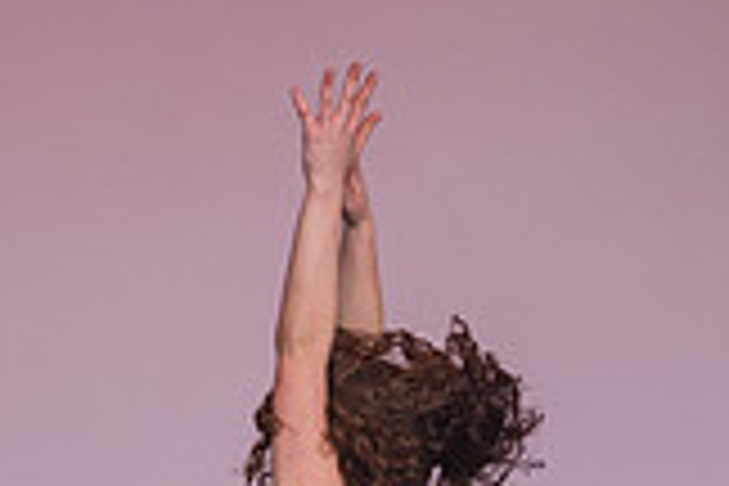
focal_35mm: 306
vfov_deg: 4.4
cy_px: 882
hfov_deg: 6.7
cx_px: 261
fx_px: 6196
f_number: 2.8
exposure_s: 1/500
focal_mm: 110
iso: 400
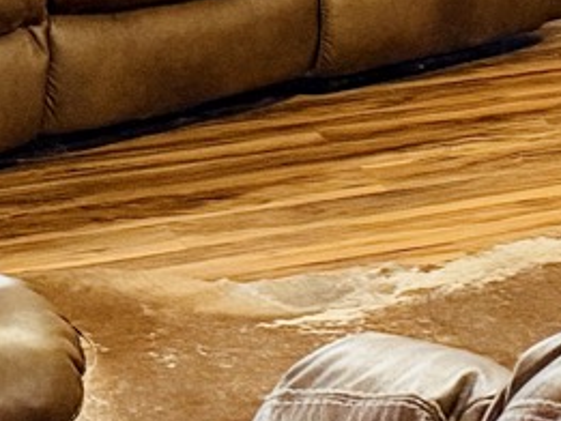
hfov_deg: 10.2
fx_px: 3048
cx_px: 858
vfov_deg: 7.4
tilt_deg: -2.9
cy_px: -597
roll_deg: -1.2
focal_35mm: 188
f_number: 1.78
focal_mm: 6.76
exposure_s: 1/40
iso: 1000
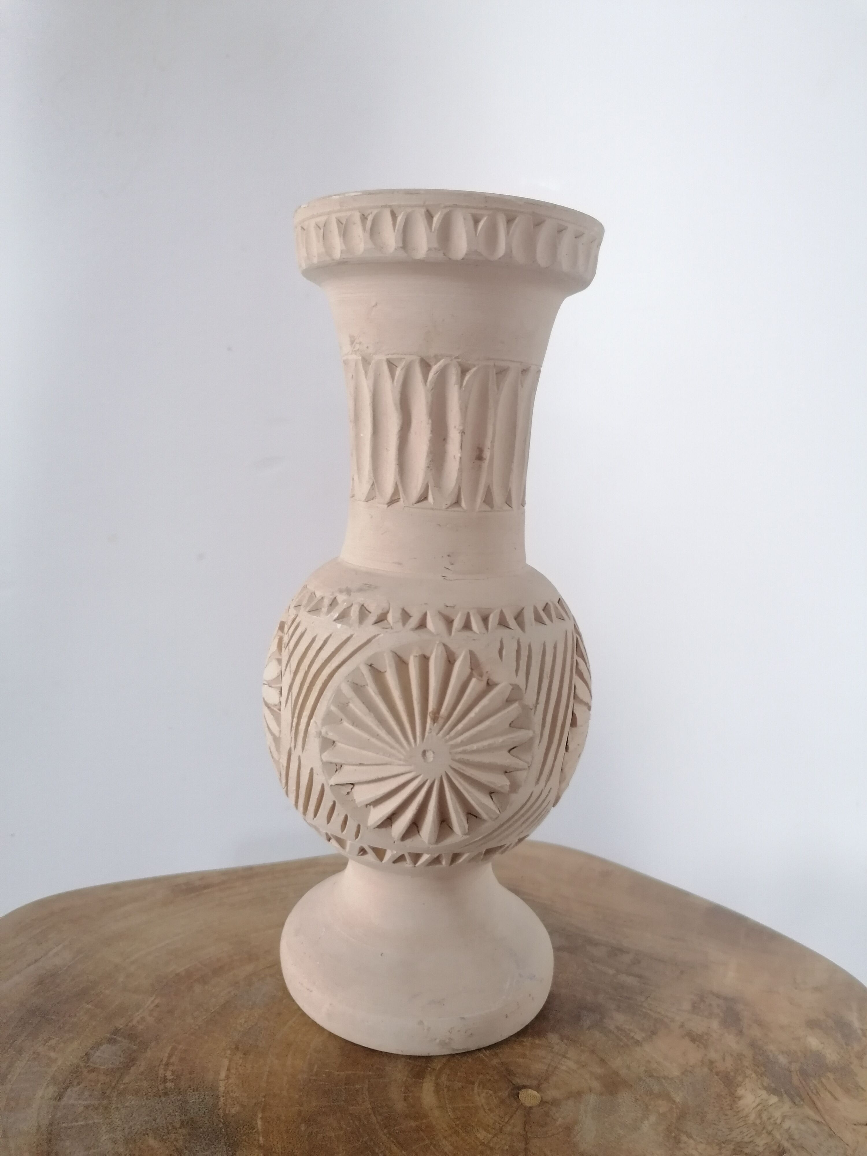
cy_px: 578
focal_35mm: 27
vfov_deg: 65.3
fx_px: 902
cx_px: 434
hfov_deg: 51.4
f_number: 1.8
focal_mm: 4.75
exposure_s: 1/25
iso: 500
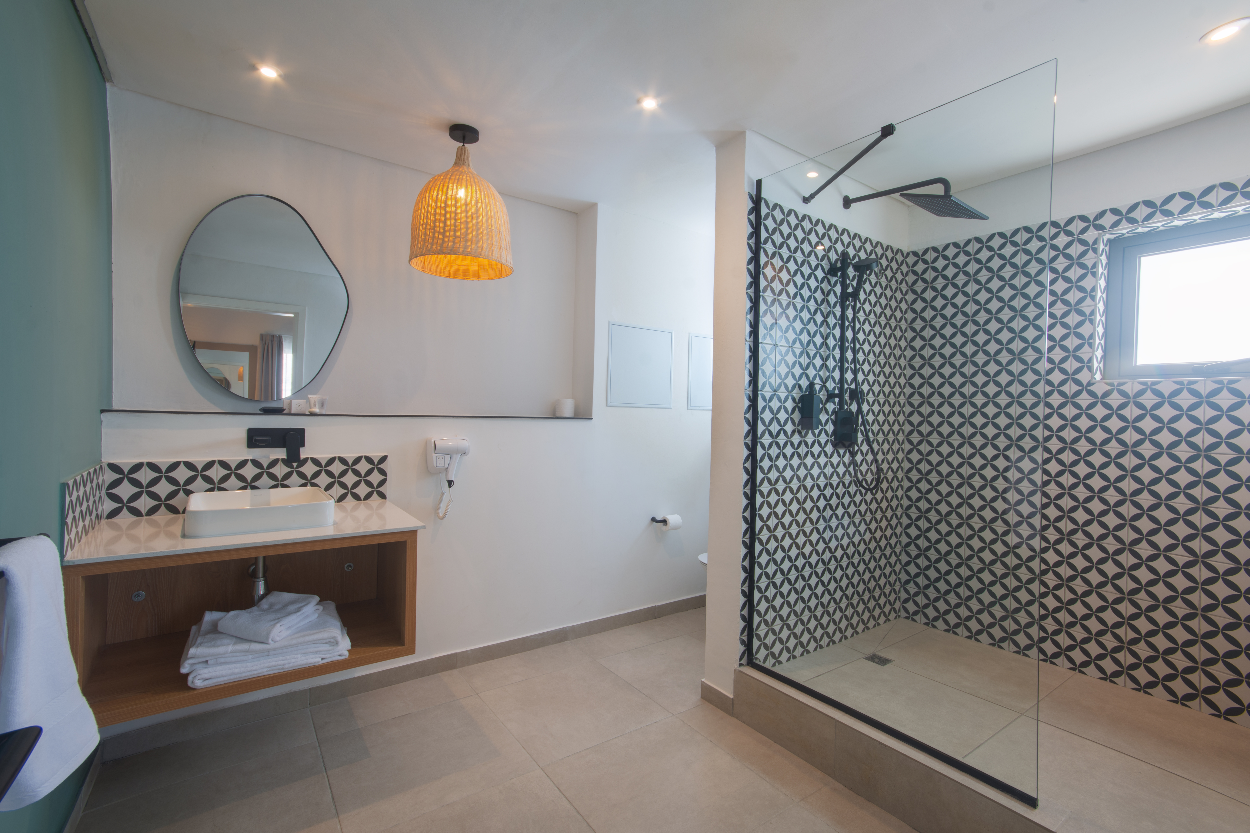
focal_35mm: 15
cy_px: 416
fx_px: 521
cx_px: 625
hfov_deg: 100.4
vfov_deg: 77.3
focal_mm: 10
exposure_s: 1/1.67
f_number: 10
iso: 100
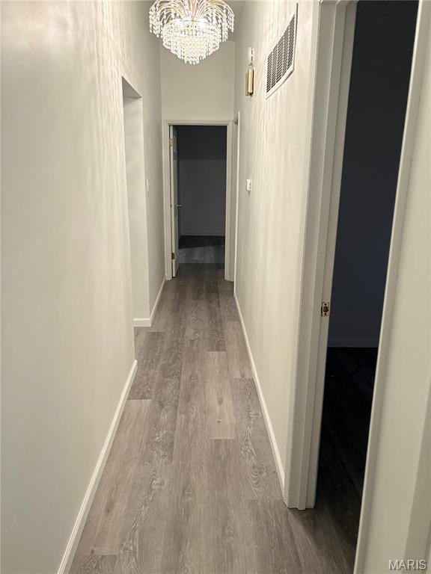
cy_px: 287
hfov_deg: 53.1
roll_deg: -1.1
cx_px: 216
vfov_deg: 67.3
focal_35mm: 26
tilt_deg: -14.1
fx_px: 432
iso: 160
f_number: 1.6
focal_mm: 5.96
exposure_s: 1/60
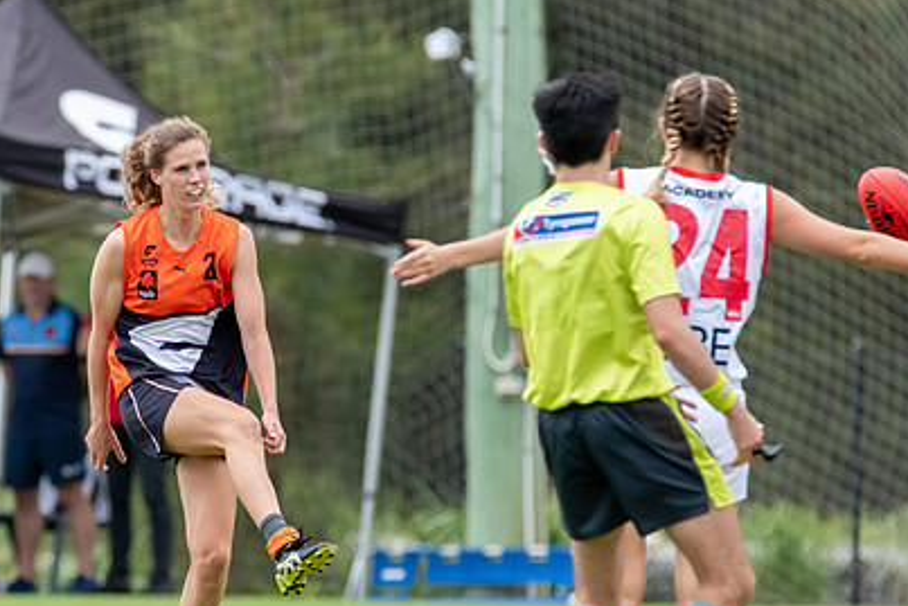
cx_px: 302
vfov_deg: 1.5
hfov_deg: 2.2
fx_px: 23817
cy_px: 405
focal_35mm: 944
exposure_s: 1/1600
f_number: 6.3
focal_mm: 460
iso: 800
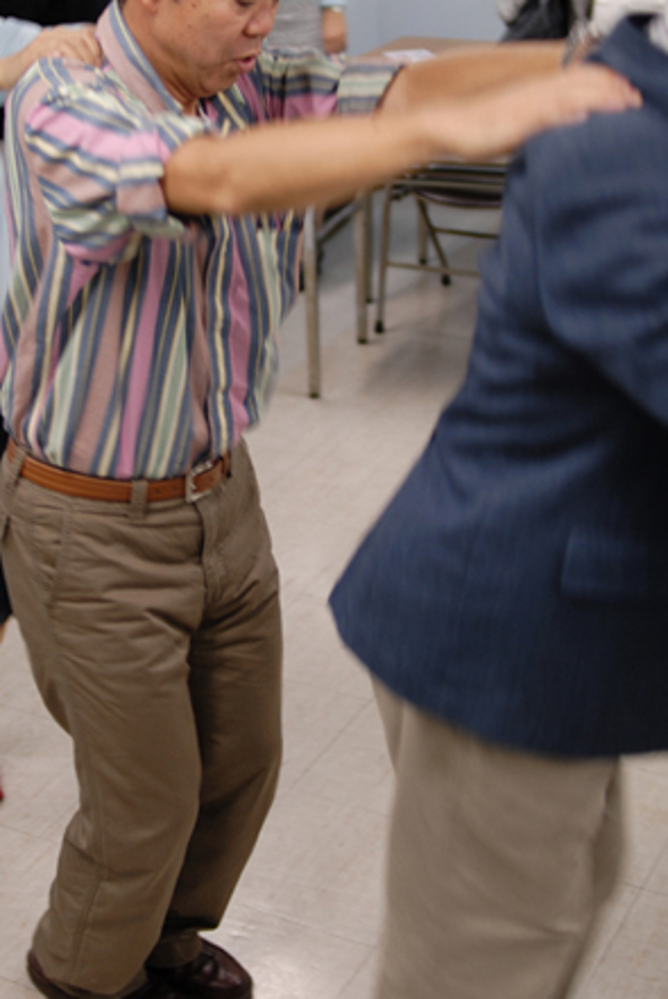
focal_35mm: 61
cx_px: 205
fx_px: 1694
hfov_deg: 22.2
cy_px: 392
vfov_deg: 32.7
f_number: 2
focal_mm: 28
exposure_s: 1/60
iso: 160
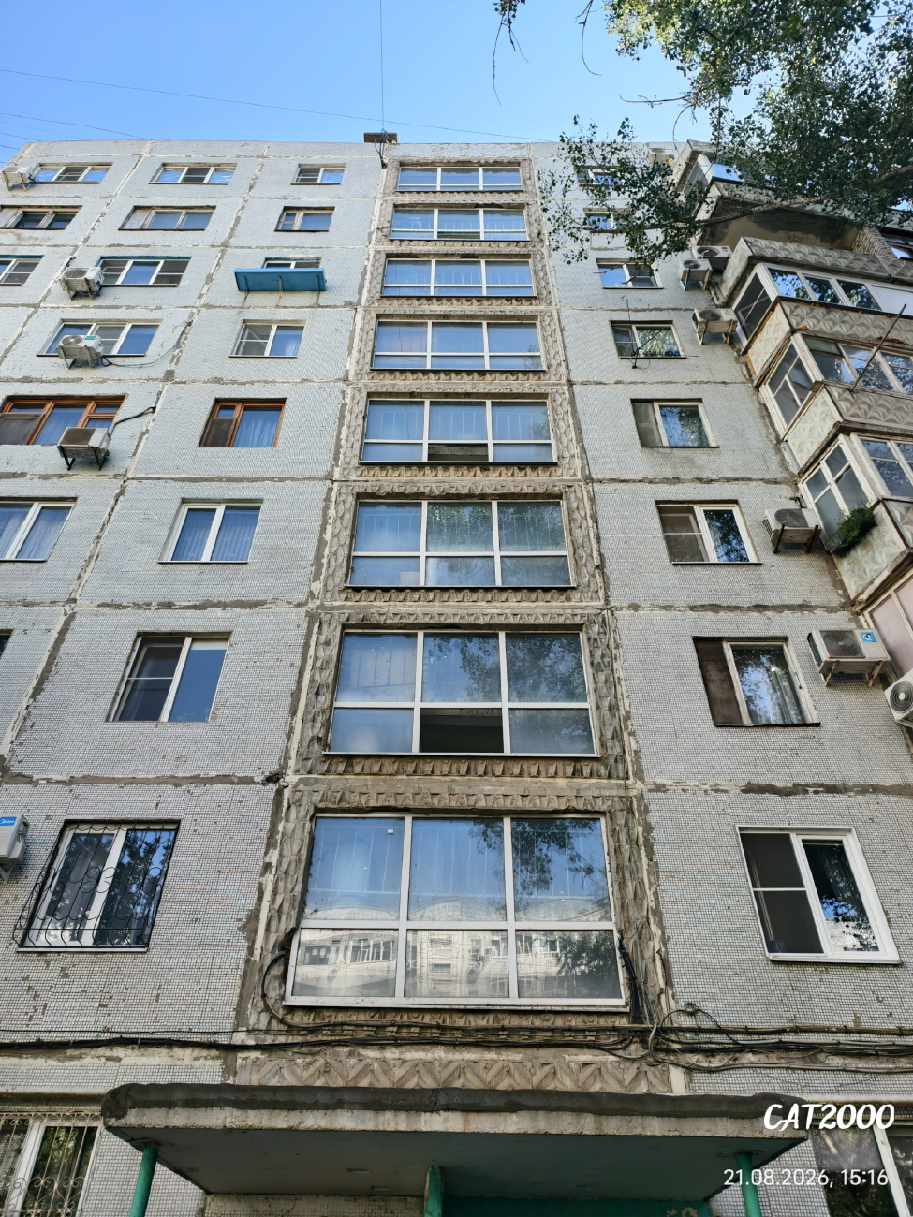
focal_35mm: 23
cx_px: 456
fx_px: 809
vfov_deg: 73.9
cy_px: 608
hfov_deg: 58.9
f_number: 1.57
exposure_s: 1/1232
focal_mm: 6.54
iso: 72
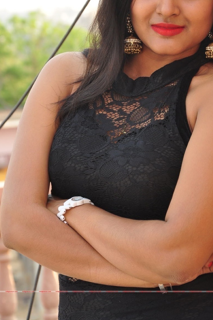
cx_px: 145
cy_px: 109
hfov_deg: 8.3
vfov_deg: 12.4
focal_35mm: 166
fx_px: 1473
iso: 400
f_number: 7.1
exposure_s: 1/125
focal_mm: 80
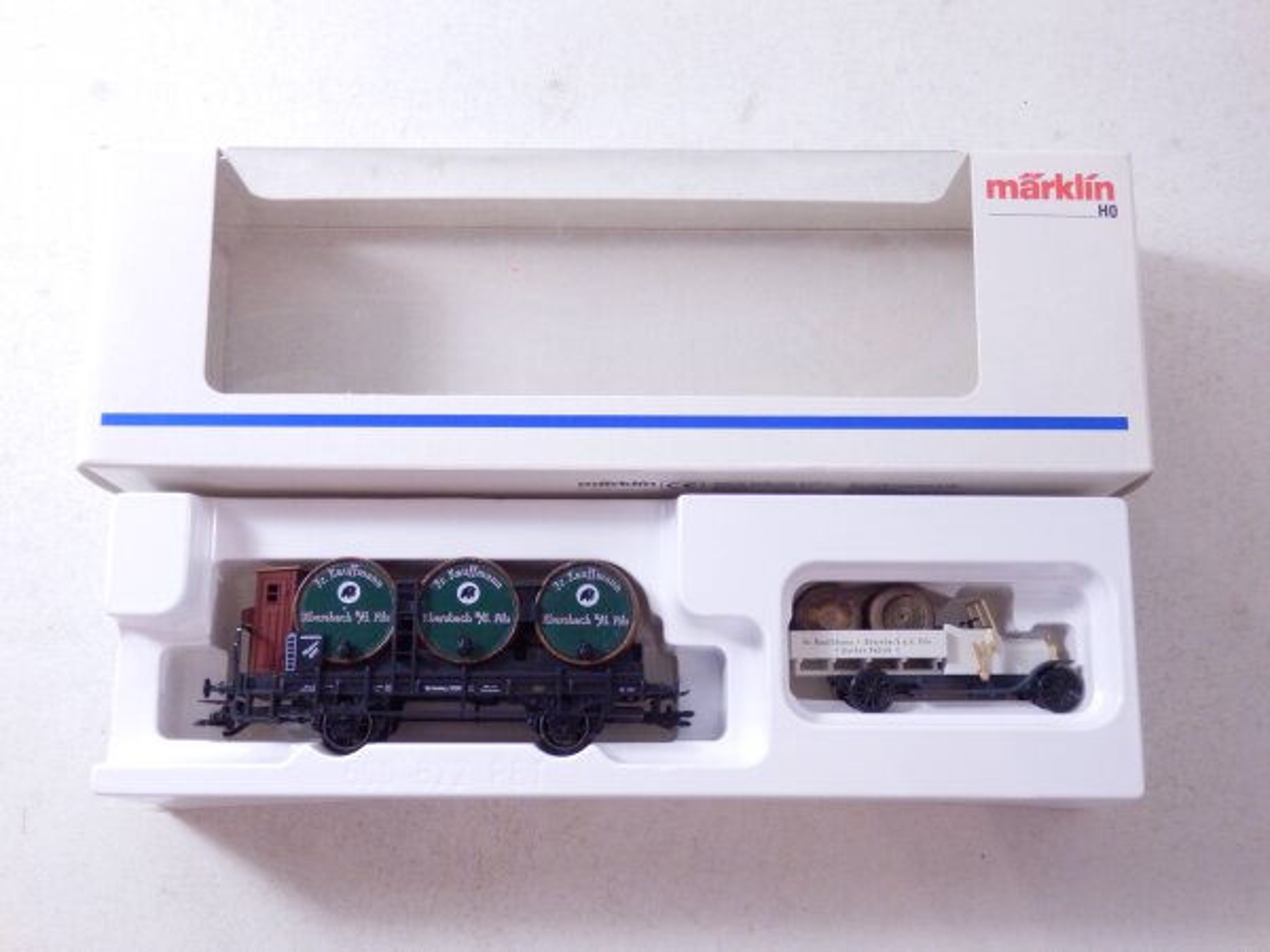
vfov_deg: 38.7
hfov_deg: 50.1
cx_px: 635
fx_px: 1357
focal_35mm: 37
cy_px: 476
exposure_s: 1/160
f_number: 3.6
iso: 500
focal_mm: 6.6
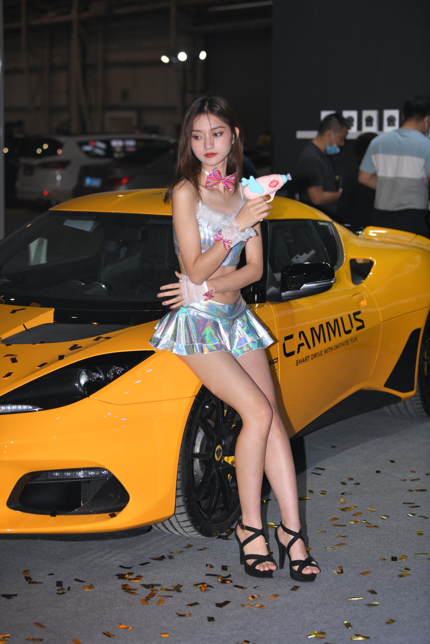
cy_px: 322
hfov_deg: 17.5
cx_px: 215
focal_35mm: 78
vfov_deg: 26.0
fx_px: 1397
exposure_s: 1/200
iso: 160
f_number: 5
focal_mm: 78
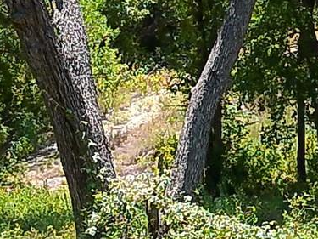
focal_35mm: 142
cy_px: 26
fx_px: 1304
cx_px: 609
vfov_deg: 10.4
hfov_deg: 12.5
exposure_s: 1/800
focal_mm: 6.8
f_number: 2
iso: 100
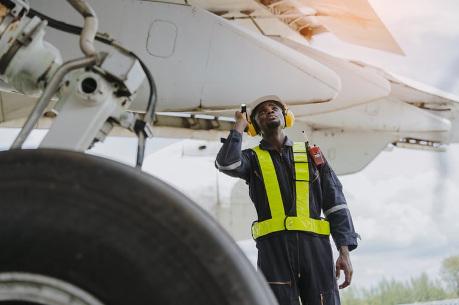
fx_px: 790
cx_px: 230
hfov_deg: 32.4
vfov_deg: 21.9
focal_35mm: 62
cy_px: 152
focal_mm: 62
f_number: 2.8
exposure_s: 1/400
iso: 100
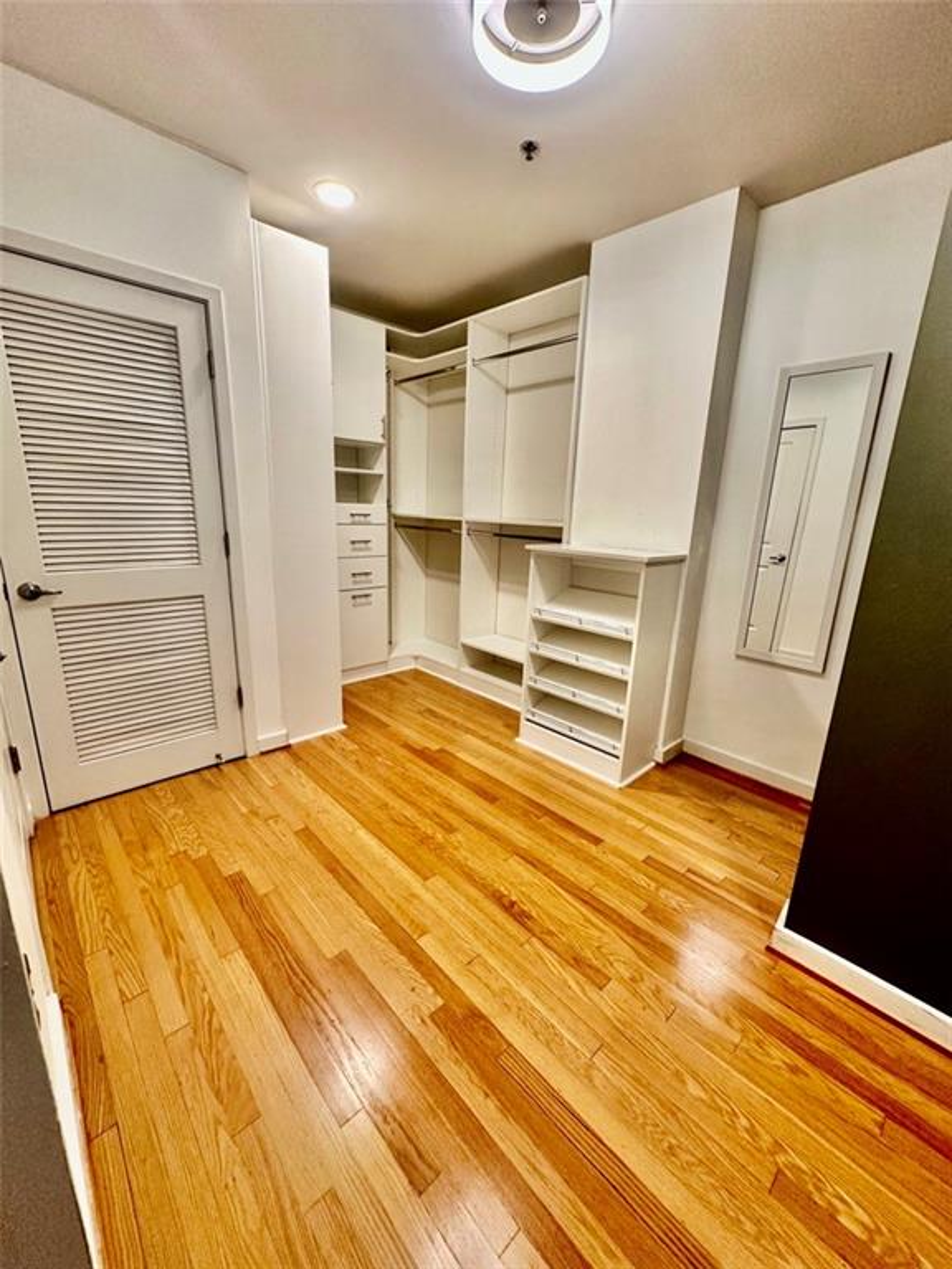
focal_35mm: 14
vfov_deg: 102.1
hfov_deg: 85.7
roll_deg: -2.5
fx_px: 513
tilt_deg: -14.3
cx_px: 476
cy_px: 634
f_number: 2.2
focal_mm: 2.22
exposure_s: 1/120
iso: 200
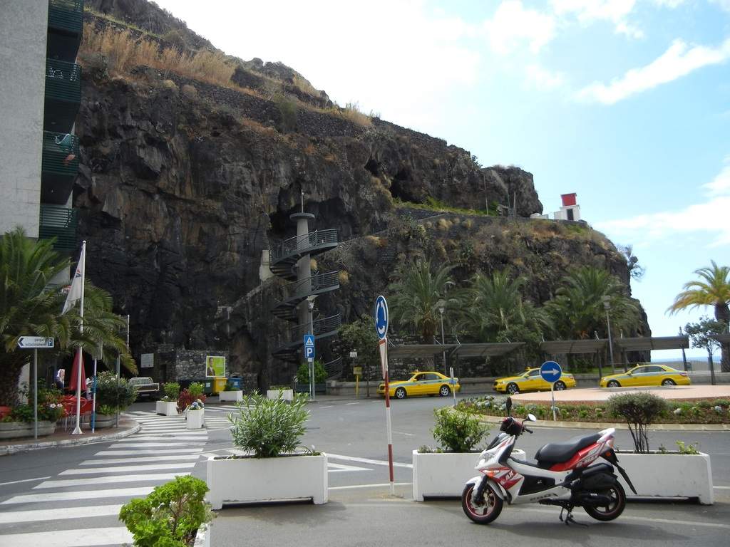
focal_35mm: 30
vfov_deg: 46.8
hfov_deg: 60.0
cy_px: 274
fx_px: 633
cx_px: 365
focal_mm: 5.4
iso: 160
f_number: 3.5
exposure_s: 1/763
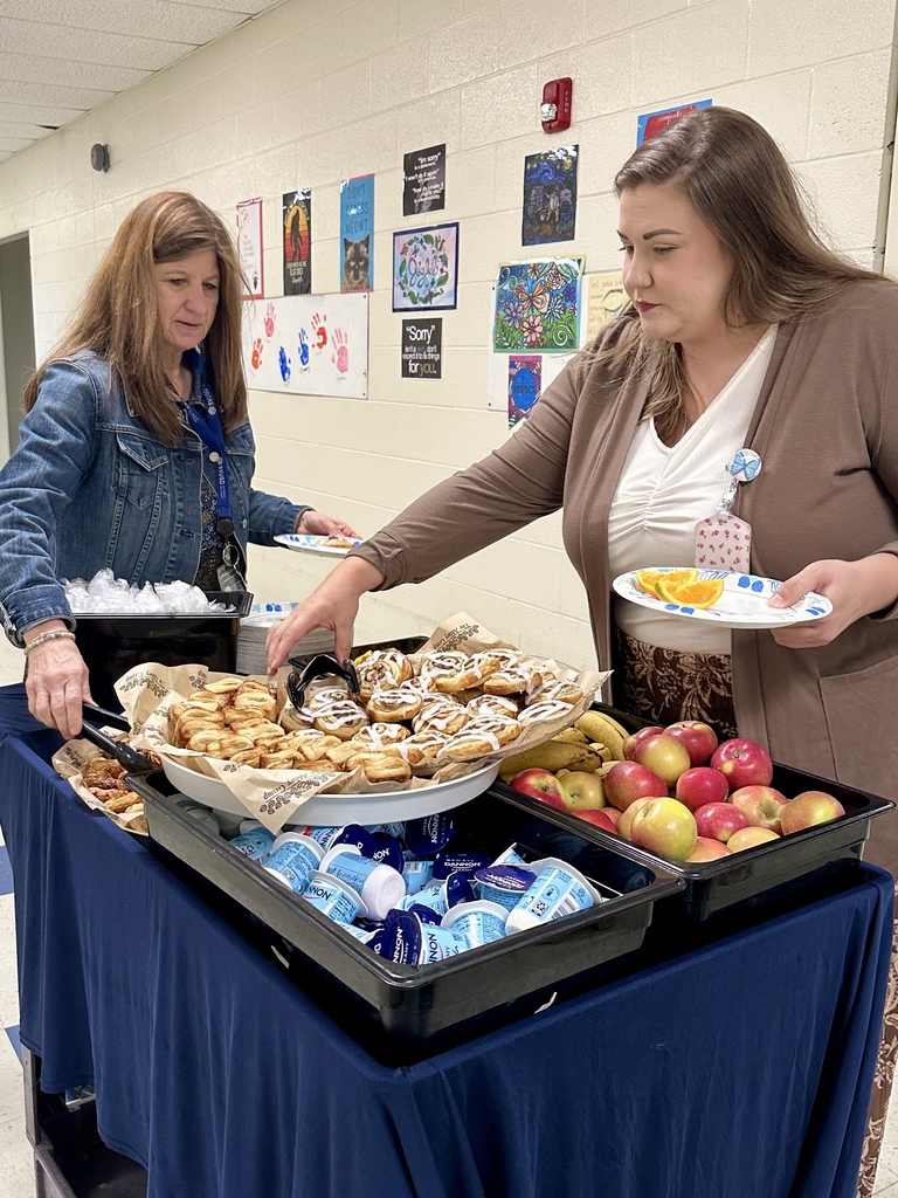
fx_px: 830
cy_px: 599
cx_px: 449
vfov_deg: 71.6
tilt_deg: -10.0
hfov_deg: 56.8
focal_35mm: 24
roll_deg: -0.6
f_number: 1.78
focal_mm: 6.86
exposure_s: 1/60
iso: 200
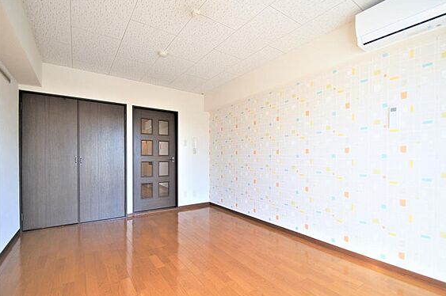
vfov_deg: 73.6
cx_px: 234
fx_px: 198
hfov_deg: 96.7
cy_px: 155
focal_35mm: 16
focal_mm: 10
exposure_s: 1/40
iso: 100
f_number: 4
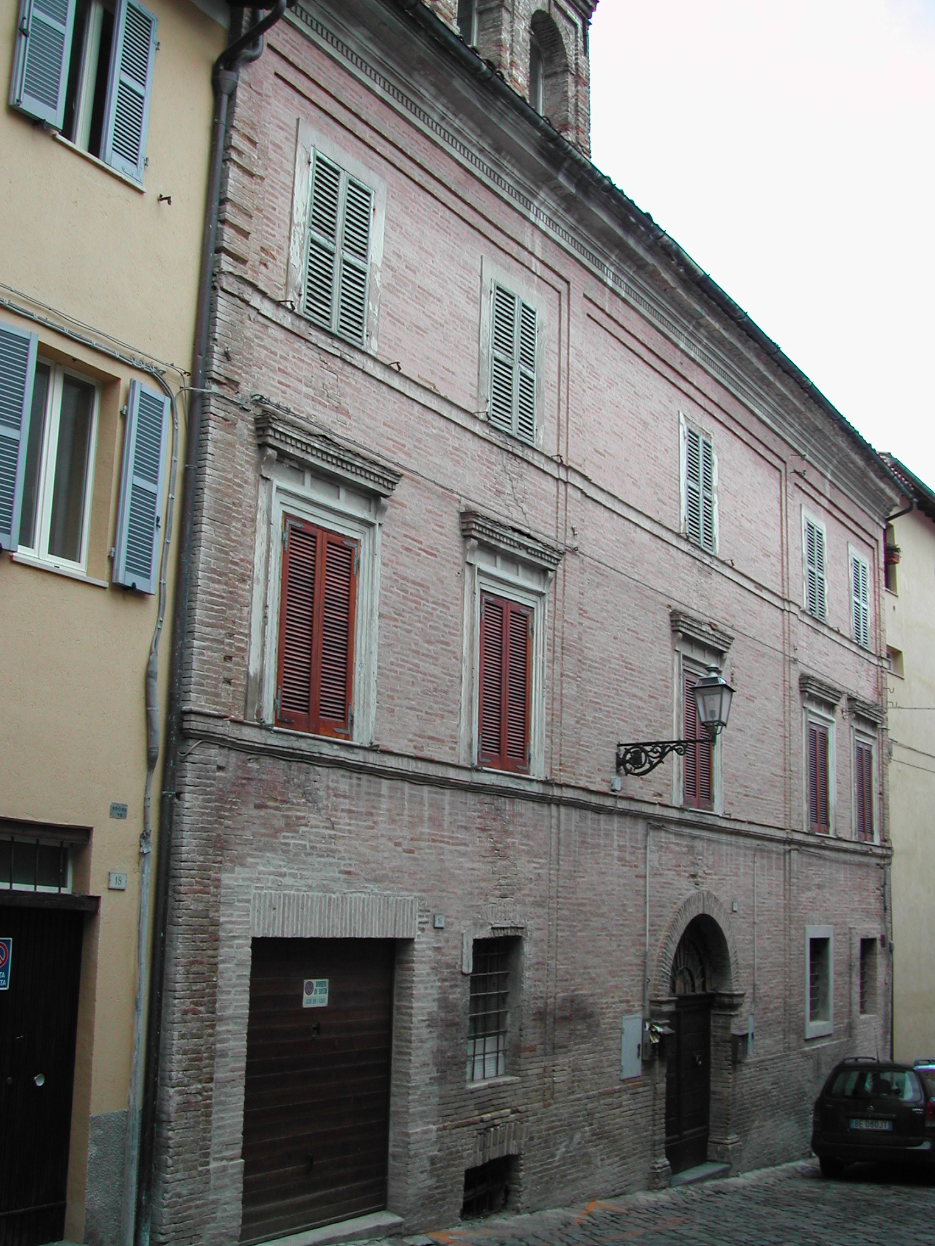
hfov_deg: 37.7
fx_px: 1369
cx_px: 468
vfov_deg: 49.0
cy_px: 623
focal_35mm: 38
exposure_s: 1/272
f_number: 2.8
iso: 100
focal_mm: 8
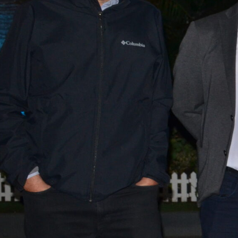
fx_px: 1073
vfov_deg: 12.6
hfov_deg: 11.4
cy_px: 80
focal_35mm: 138
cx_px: 473
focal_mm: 24
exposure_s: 1/60
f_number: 3.8
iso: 800
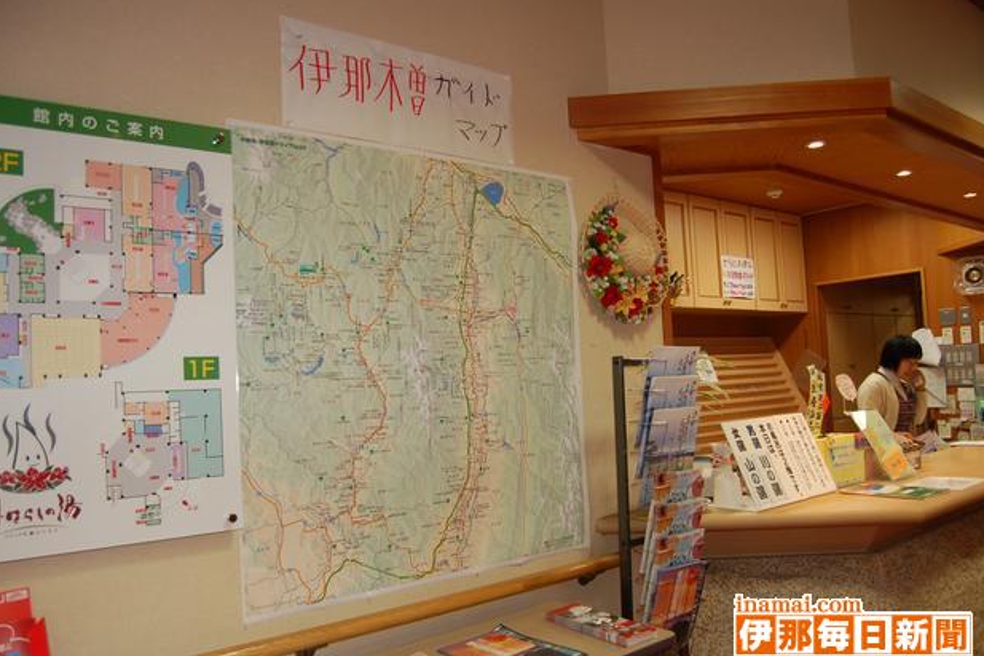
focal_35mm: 28
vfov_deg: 46.4
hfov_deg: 65.5
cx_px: 478
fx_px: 765
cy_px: 332
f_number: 3.5
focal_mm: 18
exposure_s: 1/60
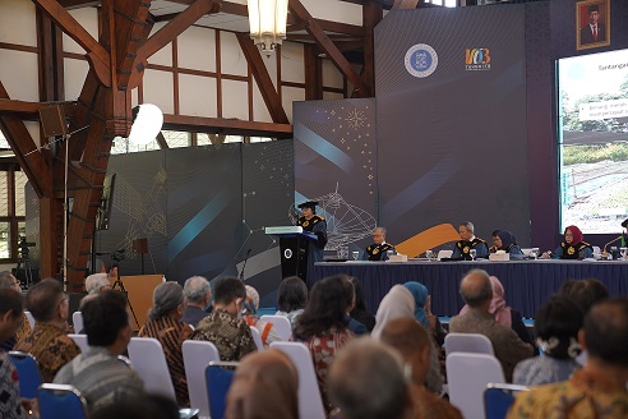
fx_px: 1221
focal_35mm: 70
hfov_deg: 28.8
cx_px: 314
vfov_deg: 19.5
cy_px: 210
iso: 800
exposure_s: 1/160
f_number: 2.8
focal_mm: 70
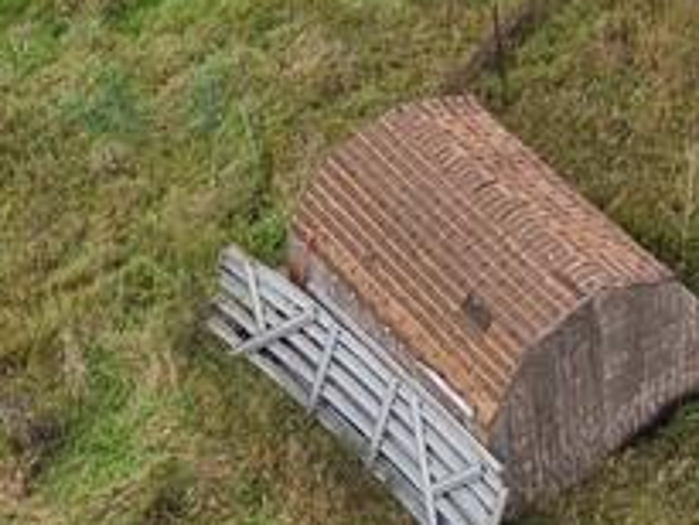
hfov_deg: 16.0
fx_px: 2425
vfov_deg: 11.9
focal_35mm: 120
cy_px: -194
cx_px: 740
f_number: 1.8
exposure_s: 1/160
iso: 100
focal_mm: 8.67
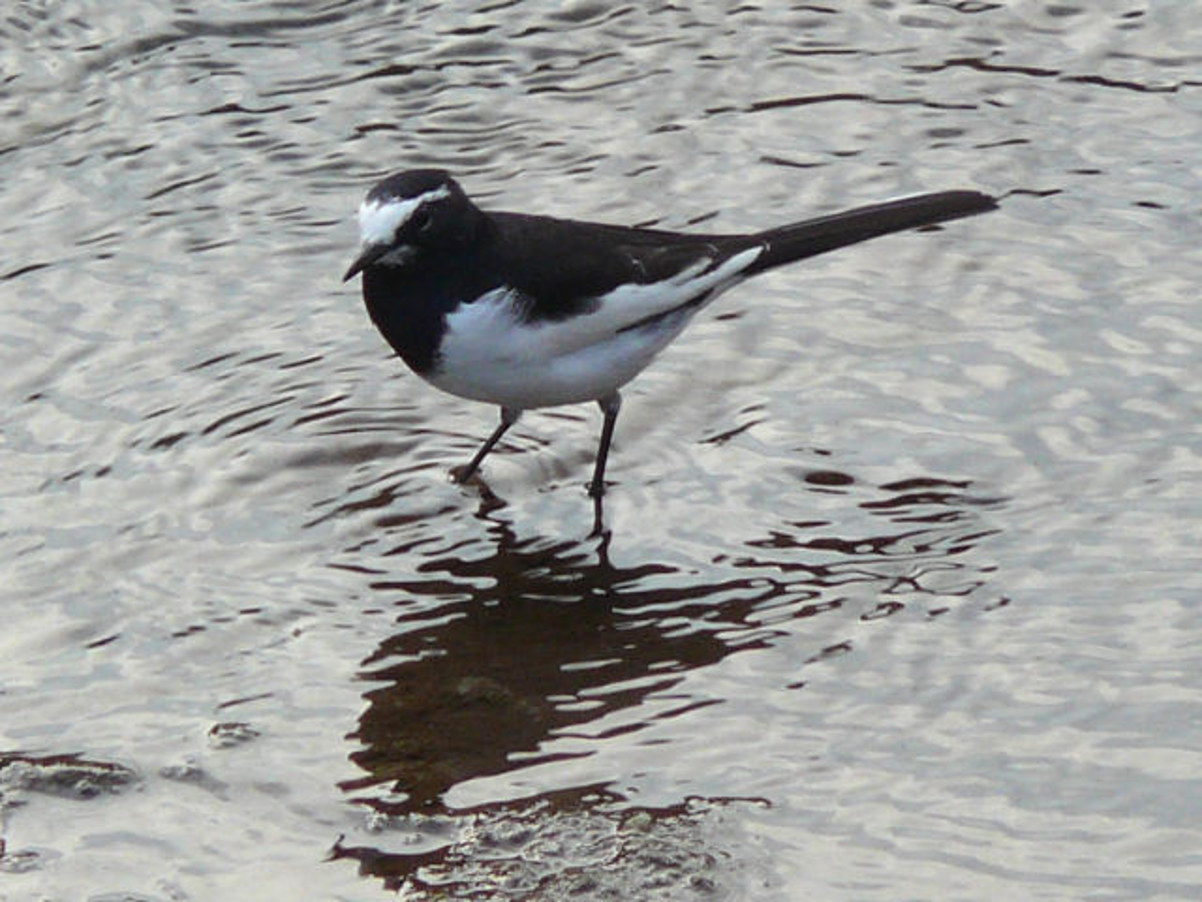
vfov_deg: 3.5
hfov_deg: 4.7
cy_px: 451
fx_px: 14584
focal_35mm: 420
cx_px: 601
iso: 100
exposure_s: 1/200
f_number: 5
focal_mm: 88.8
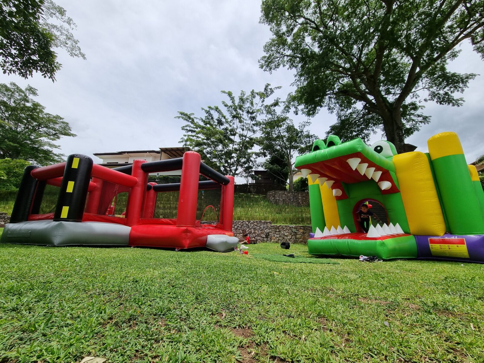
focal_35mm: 13
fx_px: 182
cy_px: 182
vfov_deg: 89.9
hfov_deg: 106.2
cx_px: 242
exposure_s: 1/2424
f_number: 2.2
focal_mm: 2.2
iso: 50
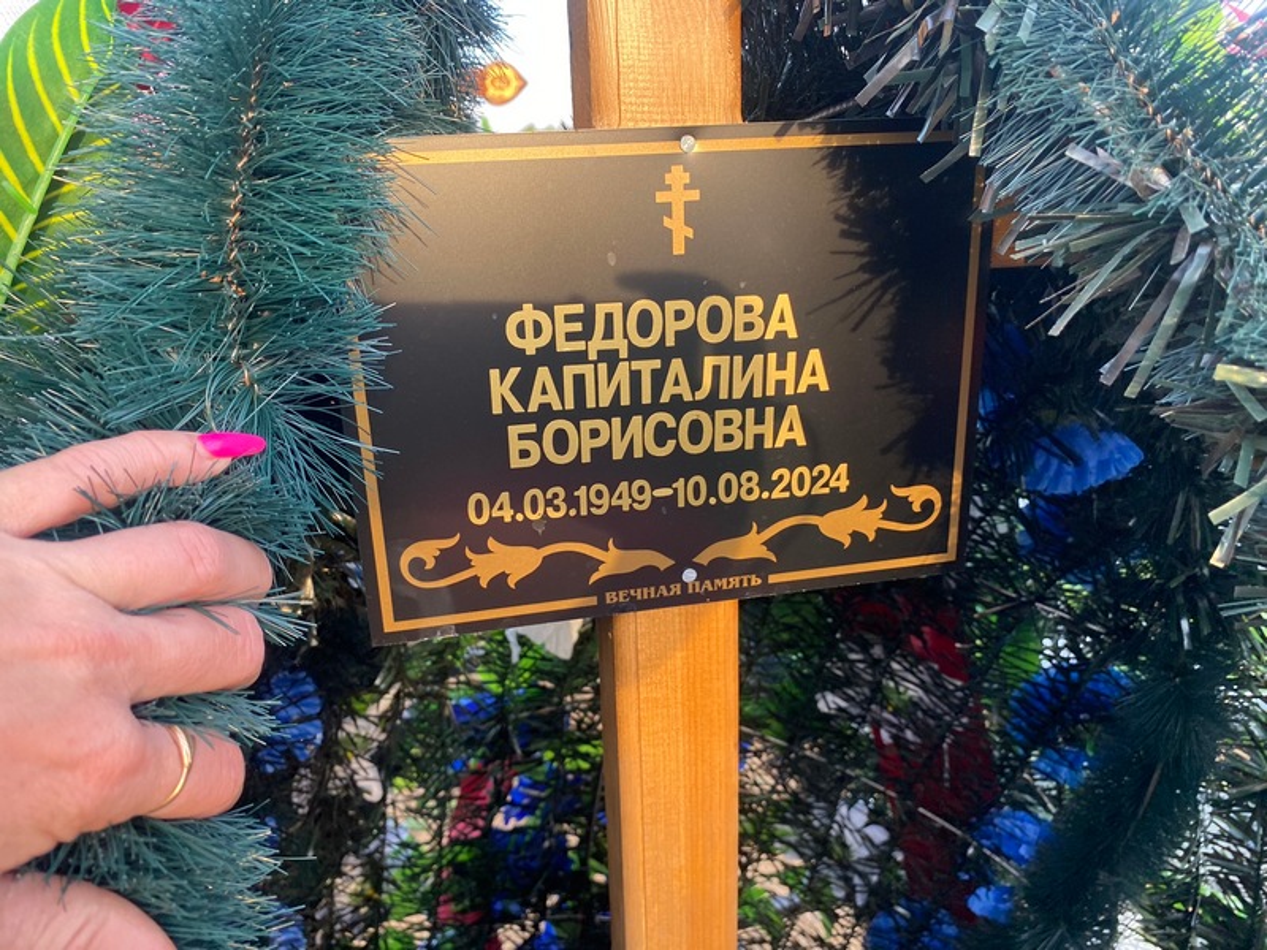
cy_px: 475
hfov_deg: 67.3
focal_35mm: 26
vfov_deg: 53.1
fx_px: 952
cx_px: 634
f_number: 1.8
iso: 80
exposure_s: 1/121
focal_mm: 4.25
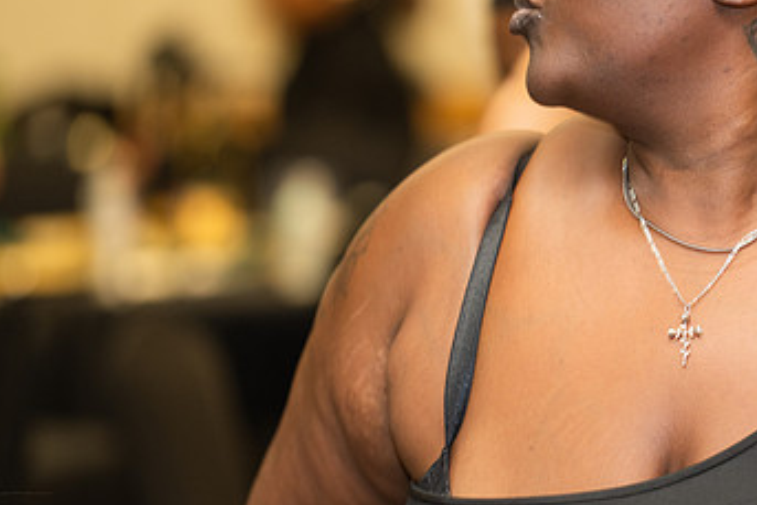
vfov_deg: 5.4
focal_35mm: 254
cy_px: 233
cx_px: 622
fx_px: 5343
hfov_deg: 8.1
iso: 800
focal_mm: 150
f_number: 2.8
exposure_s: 1/160
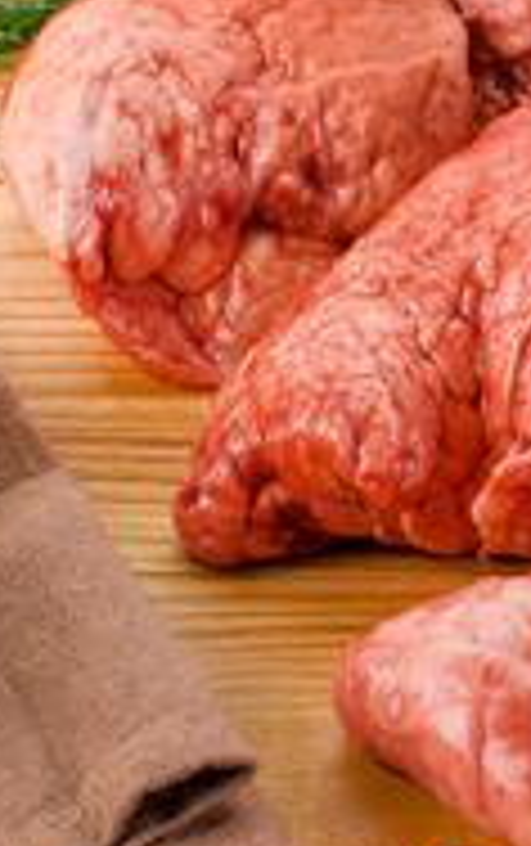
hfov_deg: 8.1
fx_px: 3693
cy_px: 428
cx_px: 722
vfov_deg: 13.1
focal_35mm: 160
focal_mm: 50
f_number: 13
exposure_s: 1/125
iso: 100
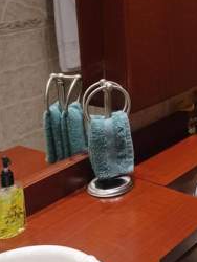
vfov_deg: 29.3
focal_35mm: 64
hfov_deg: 21.0
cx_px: 250
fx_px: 485
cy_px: 37
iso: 400
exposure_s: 1/30
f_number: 1.8
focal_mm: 4.6
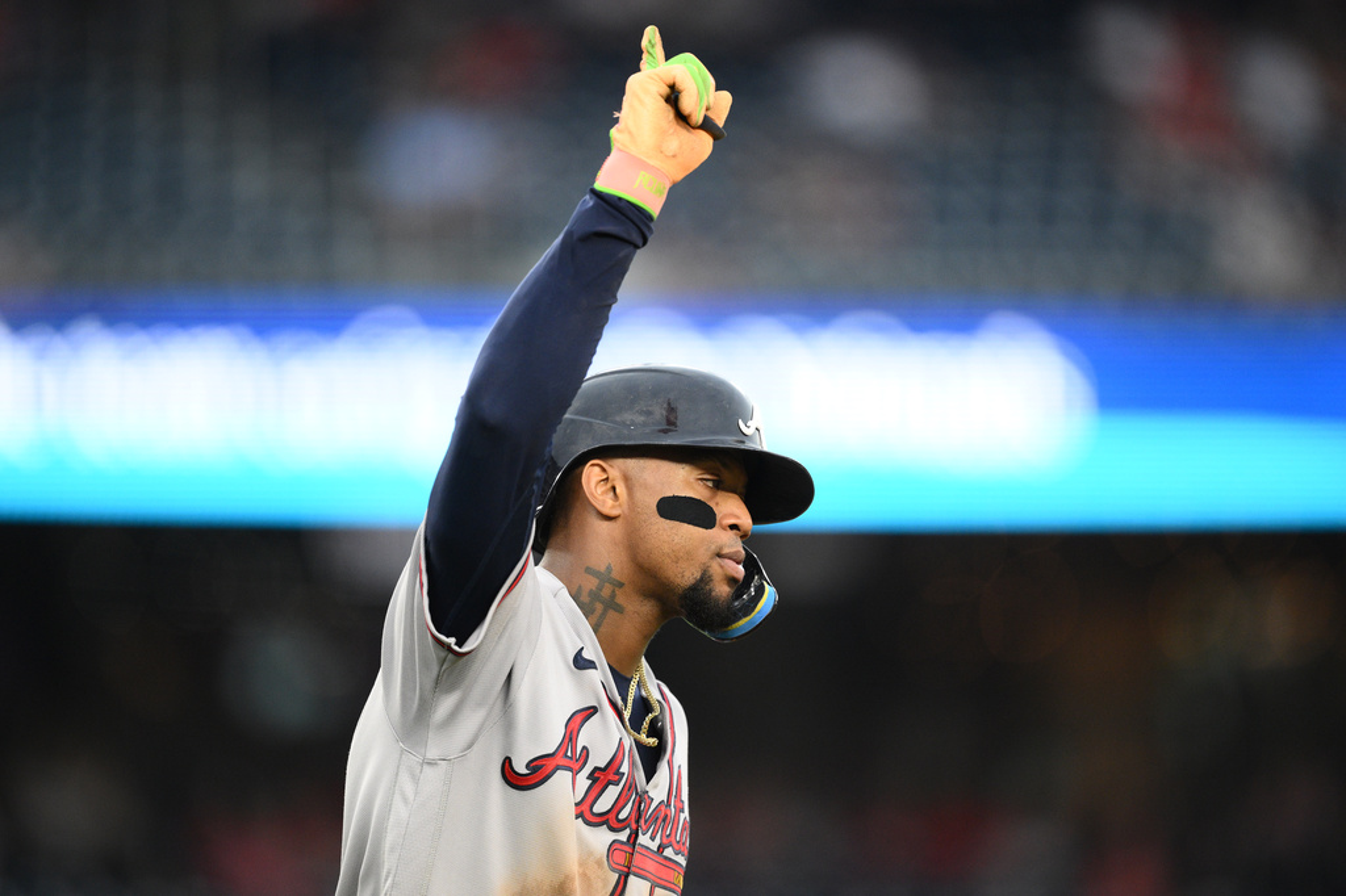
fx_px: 14950
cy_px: 448
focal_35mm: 400
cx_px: 673
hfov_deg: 5.2
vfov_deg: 3.4
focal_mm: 400
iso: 2500
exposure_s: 1/2000
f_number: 2.8
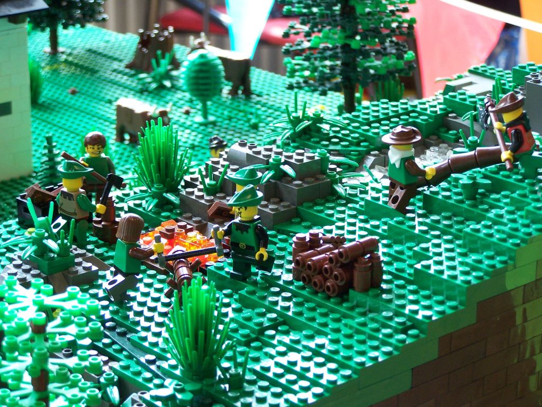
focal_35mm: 105
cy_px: 204
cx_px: 271
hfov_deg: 18.7
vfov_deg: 14.1
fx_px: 1644
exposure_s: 1/30
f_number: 3.2
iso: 140
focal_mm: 17.5
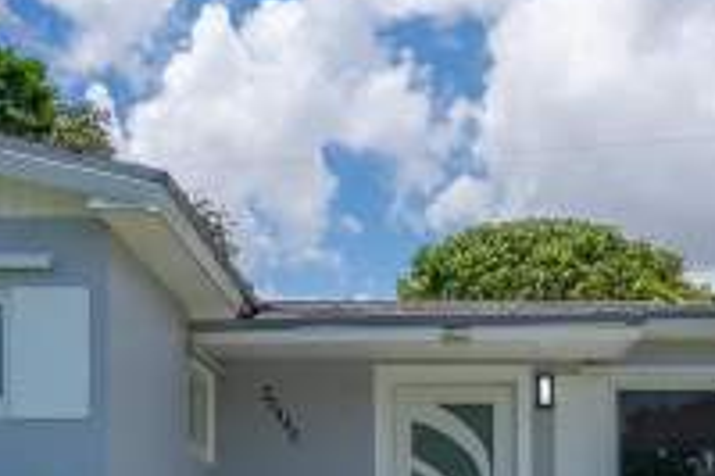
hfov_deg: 28.7
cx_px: 454
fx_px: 1393
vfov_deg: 18.5
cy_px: 557
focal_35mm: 70
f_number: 9
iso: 100
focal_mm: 11.7
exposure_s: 1/320
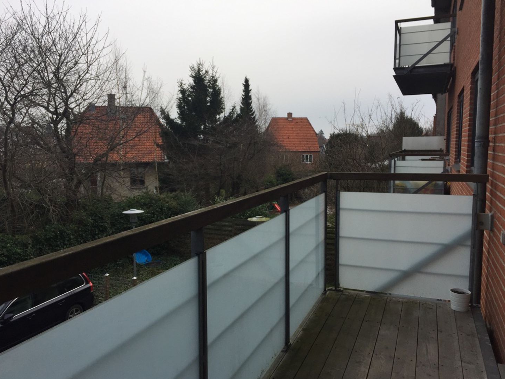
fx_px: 438
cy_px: 194
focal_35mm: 30
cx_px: 246
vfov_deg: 46.8
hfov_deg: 59.9
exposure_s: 1/314
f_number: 2.2
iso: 32
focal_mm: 4.15
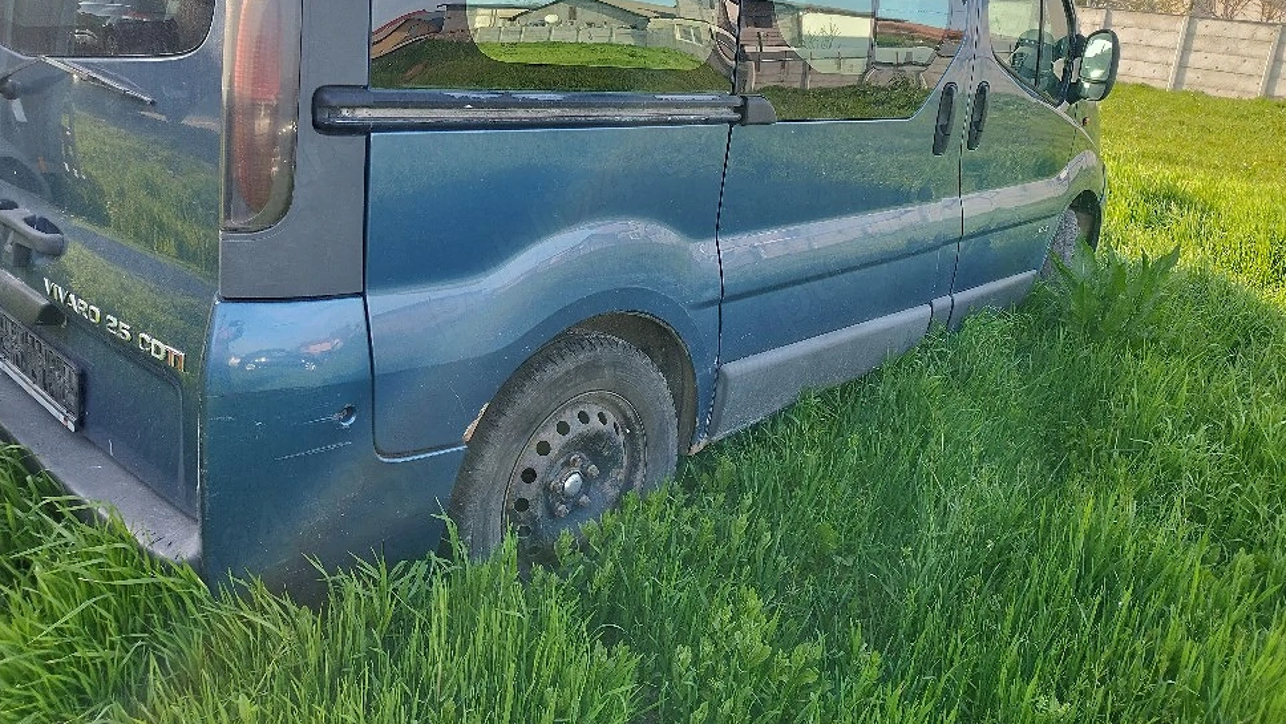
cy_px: 230
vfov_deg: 42.2
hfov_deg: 69.8
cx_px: 655
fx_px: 921
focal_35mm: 27
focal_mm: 5.89
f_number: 1.89
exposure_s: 1/100
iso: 64
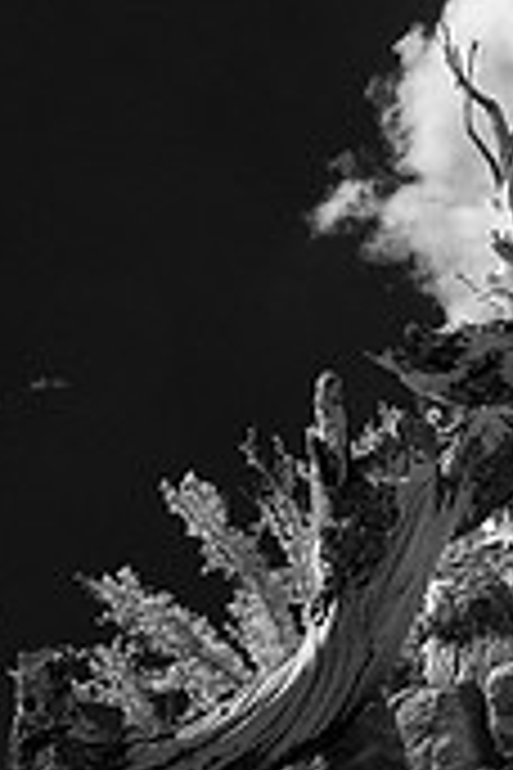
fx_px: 2030
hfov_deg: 13.9
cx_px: 659
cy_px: -9
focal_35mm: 95
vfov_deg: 20.7
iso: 100
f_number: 8
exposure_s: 1/160
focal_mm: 24
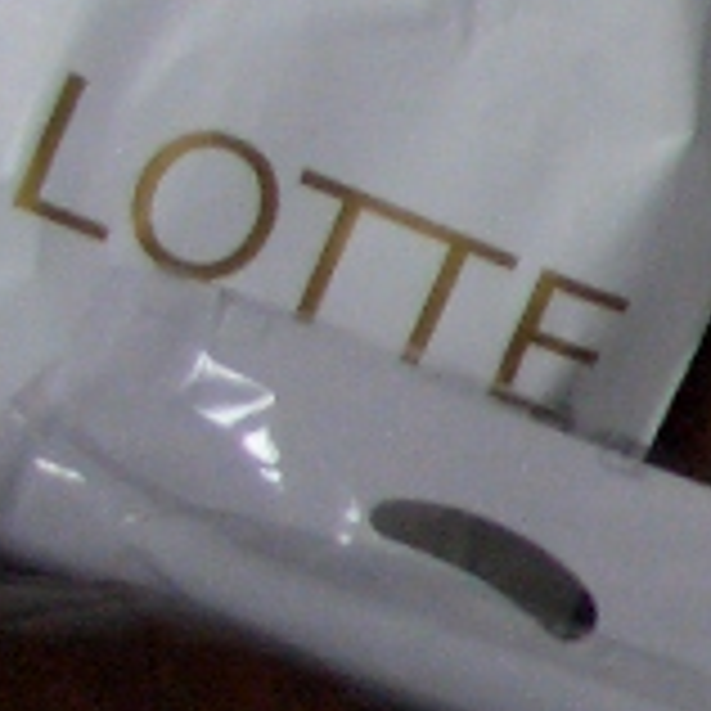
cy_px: 315
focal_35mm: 236
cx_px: 2457
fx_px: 5484
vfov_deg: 7.4
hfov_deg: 6.5
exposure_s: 1/80
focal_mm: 7.1
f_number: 2.8
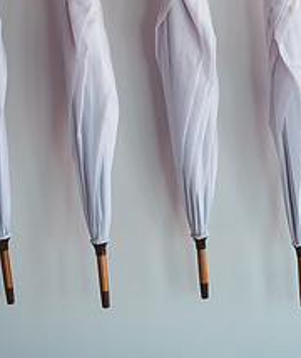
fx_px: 1210
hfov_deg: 14.1
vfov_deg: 16.8
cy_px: 163
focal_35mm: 112
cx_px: 206
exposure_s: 1/160
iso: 160
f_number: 3.2
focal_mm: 35
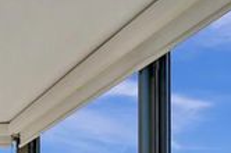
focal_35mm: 54
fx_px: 346
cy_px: 271
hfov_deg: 36.9
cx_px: 110
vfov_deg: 19.3
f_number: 16
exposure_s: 1/500
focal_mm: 14
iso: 1250
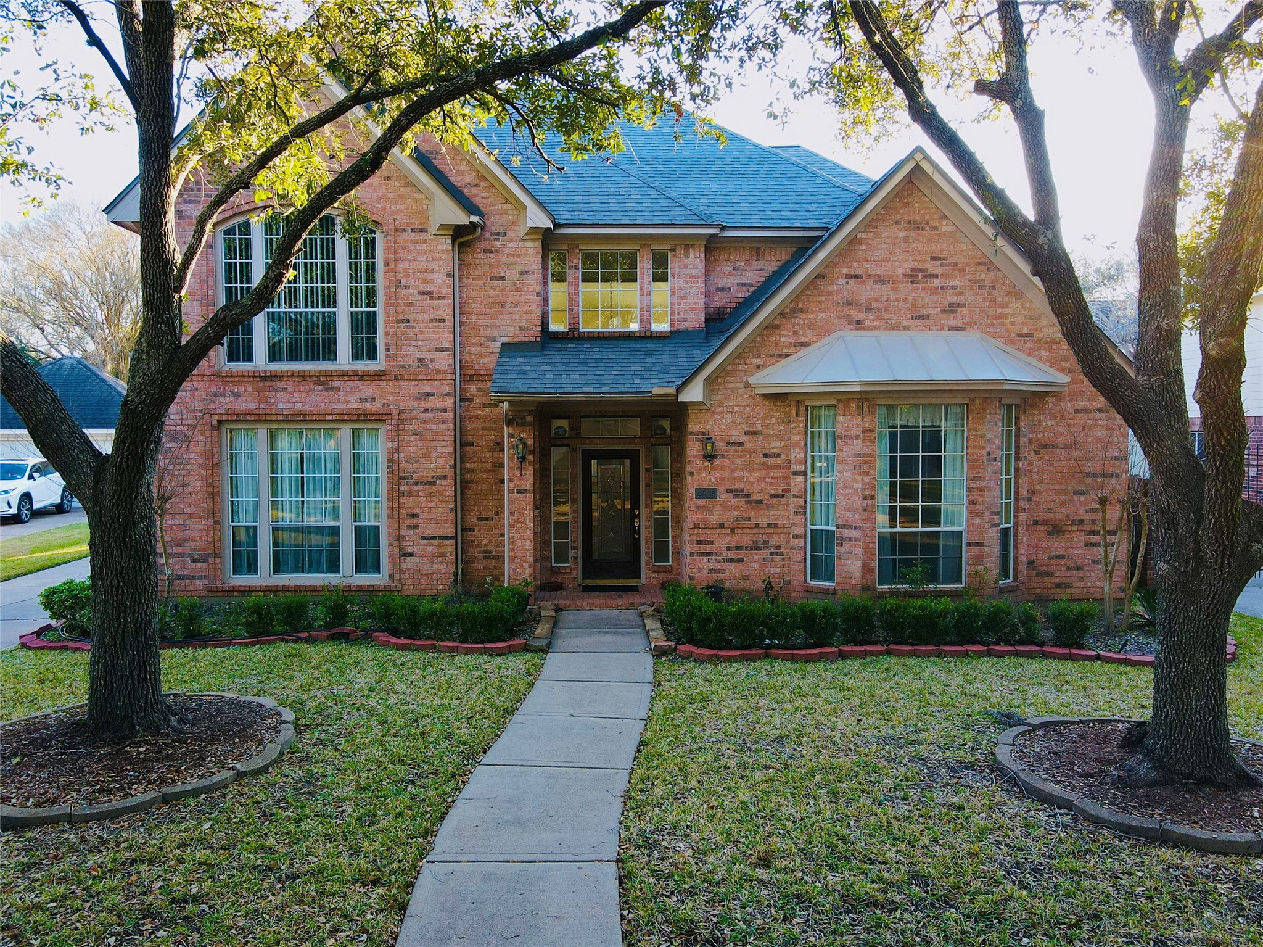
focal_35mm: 24
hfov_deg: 71.6
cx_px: 632
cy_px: 474
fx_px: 875
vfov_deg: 56.8
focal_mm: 4.5
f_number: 2.8
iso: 100
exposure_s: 1/50
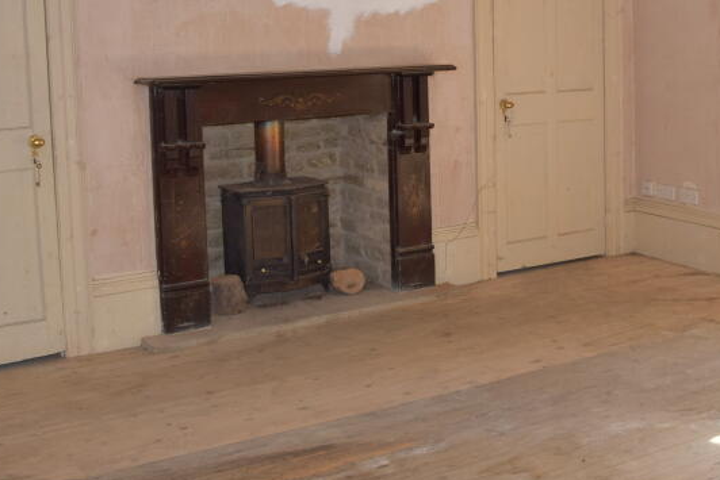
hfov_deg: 37.4
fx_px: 1040
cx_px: 521
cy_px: 94
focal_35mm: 52
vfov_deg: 25.5
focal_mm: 18
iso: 400
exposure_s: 1/200
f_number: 5
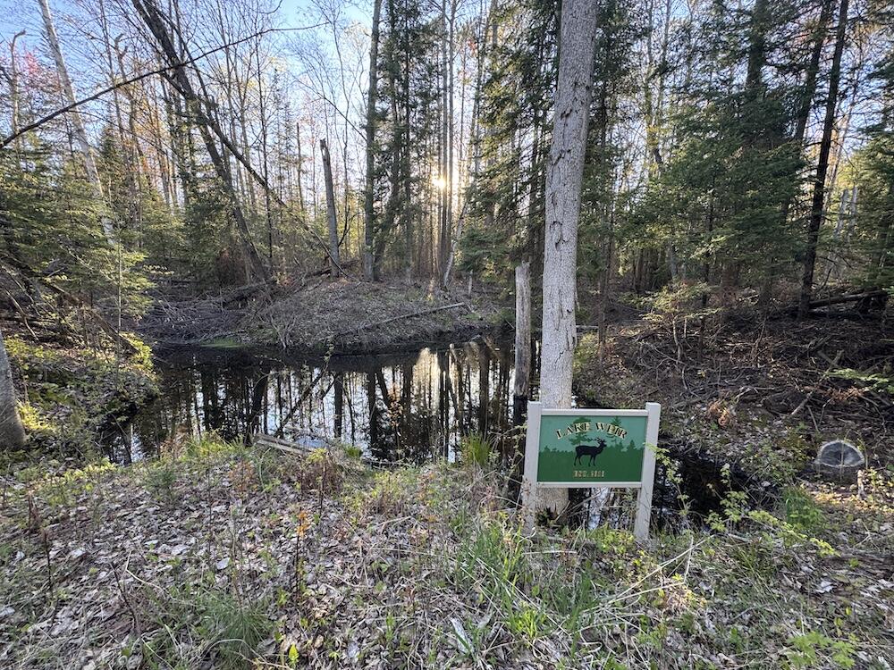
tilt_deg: -10.2
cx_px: 447
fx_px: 362
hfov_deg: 102.1
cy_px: 335
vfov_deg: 85.7
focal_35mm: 14
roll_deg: -1.2
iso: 100
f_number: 2.2
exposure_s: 1/99
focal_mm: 2.22
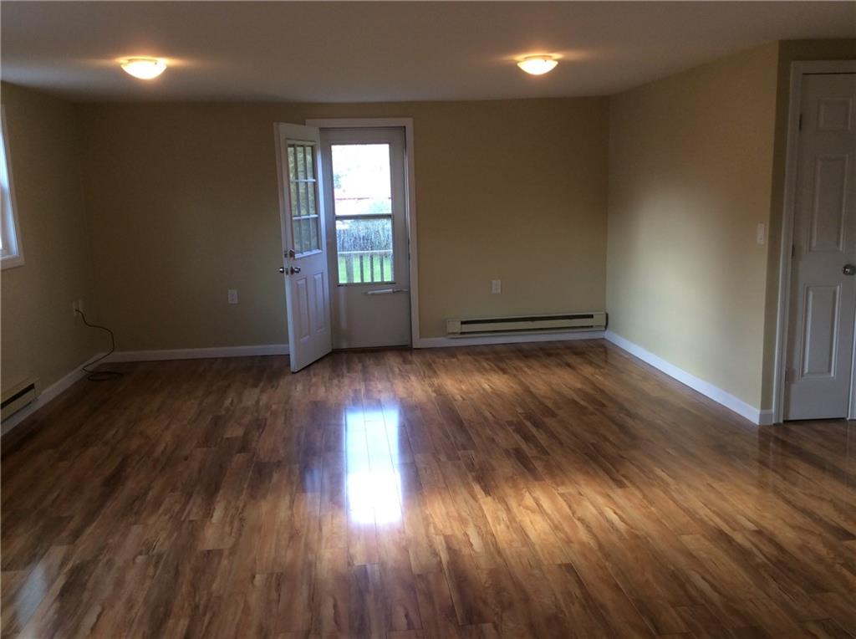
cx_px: 428
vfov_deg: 44.0
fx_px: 790
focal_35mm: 32
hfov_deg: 56.9
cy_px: 320
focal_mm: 3.3
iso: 40
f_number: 2.4
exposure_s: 1/24
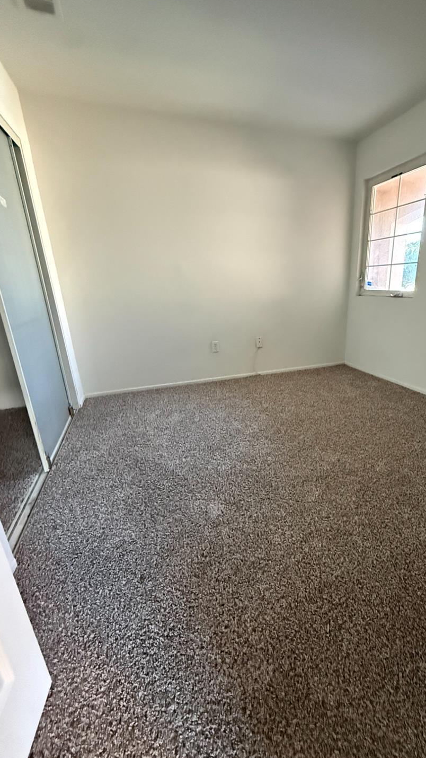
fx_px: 321
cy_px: 390
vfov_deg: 99.3
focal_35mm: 16
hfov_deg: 66.0
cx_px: 268
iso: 1250
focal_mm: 2.22
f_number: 2.2
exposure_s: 1/60
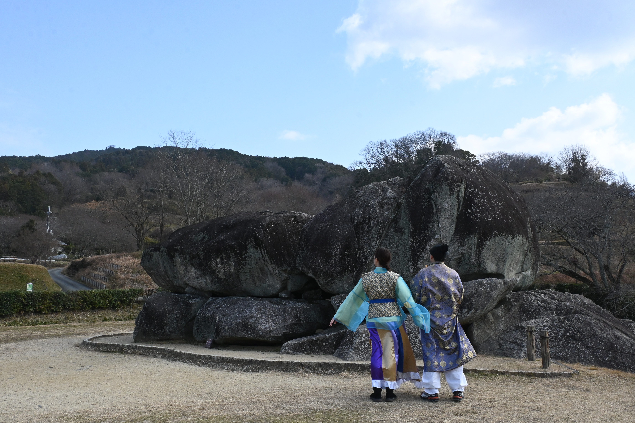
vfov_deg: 39.1
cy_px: 212
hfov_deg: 56.1
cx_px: 318
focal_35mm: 34
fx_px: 595
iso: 1000
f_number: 13
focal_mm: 22.5
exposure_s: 1/640
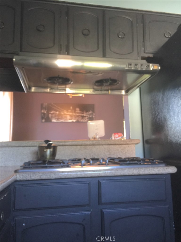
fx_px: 202
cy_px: 121
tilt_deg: +8.9
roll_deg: +0.8
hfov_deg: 48.2
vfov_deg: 61.7
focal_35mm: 29
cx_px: 90
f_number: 2.2
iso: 80
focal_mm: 4.15
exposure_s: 1/15
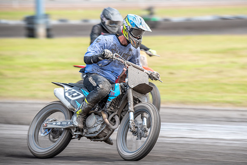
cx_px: 141
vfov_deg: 3.6
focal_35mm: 387
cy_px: 82
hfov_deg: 5.3
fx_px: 2658
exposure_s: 1/250
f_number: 7.1
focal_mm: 340
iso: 200
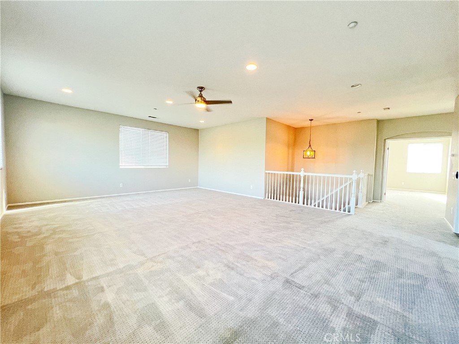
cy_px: 172
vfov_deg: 89.9
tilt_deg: -2.4
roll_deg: -1.3
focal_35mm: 13
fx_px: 172
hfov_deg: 106.2
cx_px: 230
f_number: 1.8
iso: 320
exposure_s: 1/60
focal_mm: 1.57
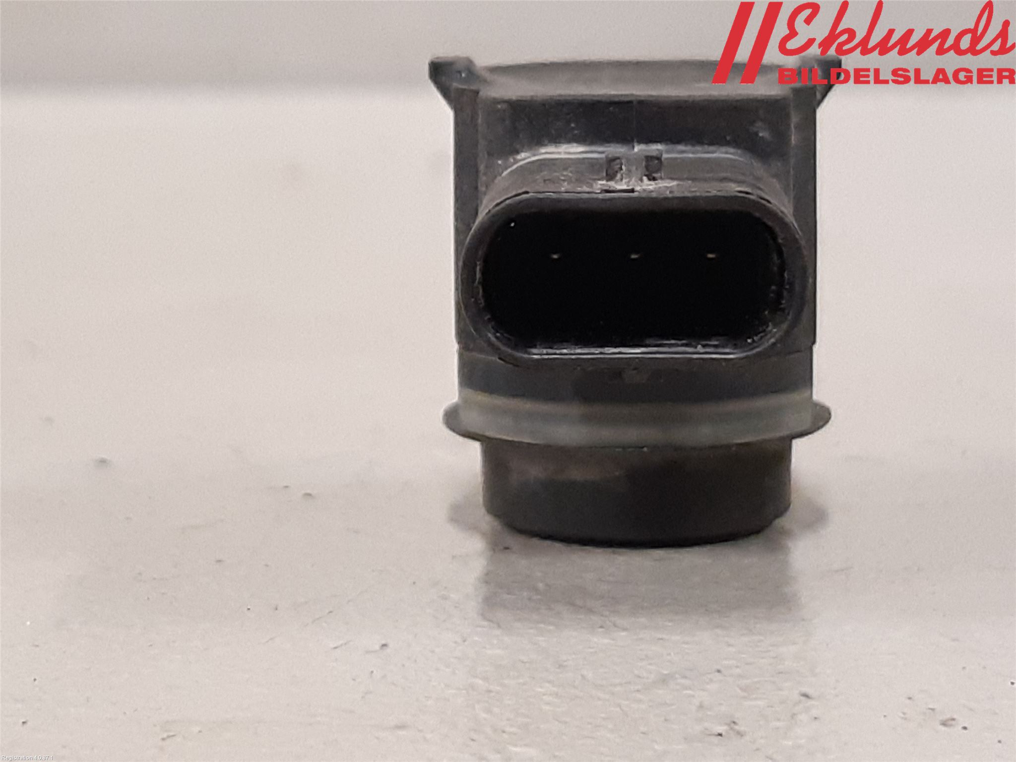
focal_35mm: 26
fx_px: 763
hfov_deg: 67.3
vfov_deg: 53.1
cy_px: 381
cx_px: 508
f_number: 1.7
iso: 250
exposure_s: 1/50
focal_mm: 3.93
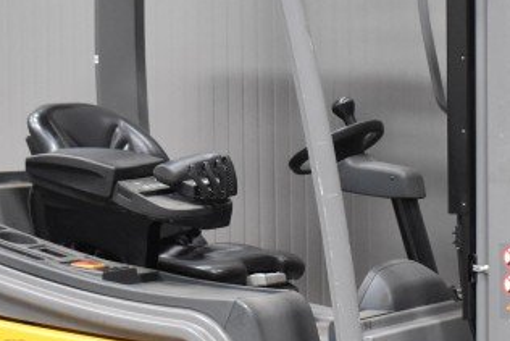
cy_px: 239
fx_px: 1855
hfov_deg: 15.6
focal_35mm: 131
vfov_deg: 10.5
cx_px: 349
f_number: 4.5
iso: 1600
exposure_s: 1/40
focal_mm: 23
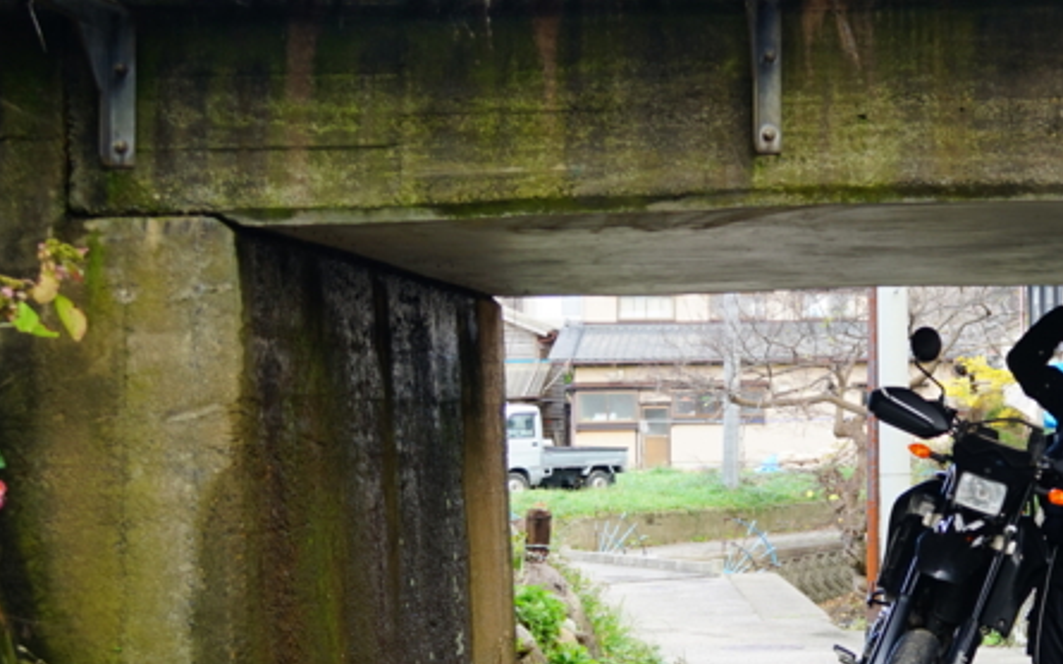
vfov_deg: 19.7
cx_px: 948
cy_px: 293
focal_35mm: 66
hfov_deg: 29.8
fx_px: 1912
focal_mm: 24
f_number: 4
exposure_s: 1/60
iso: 160
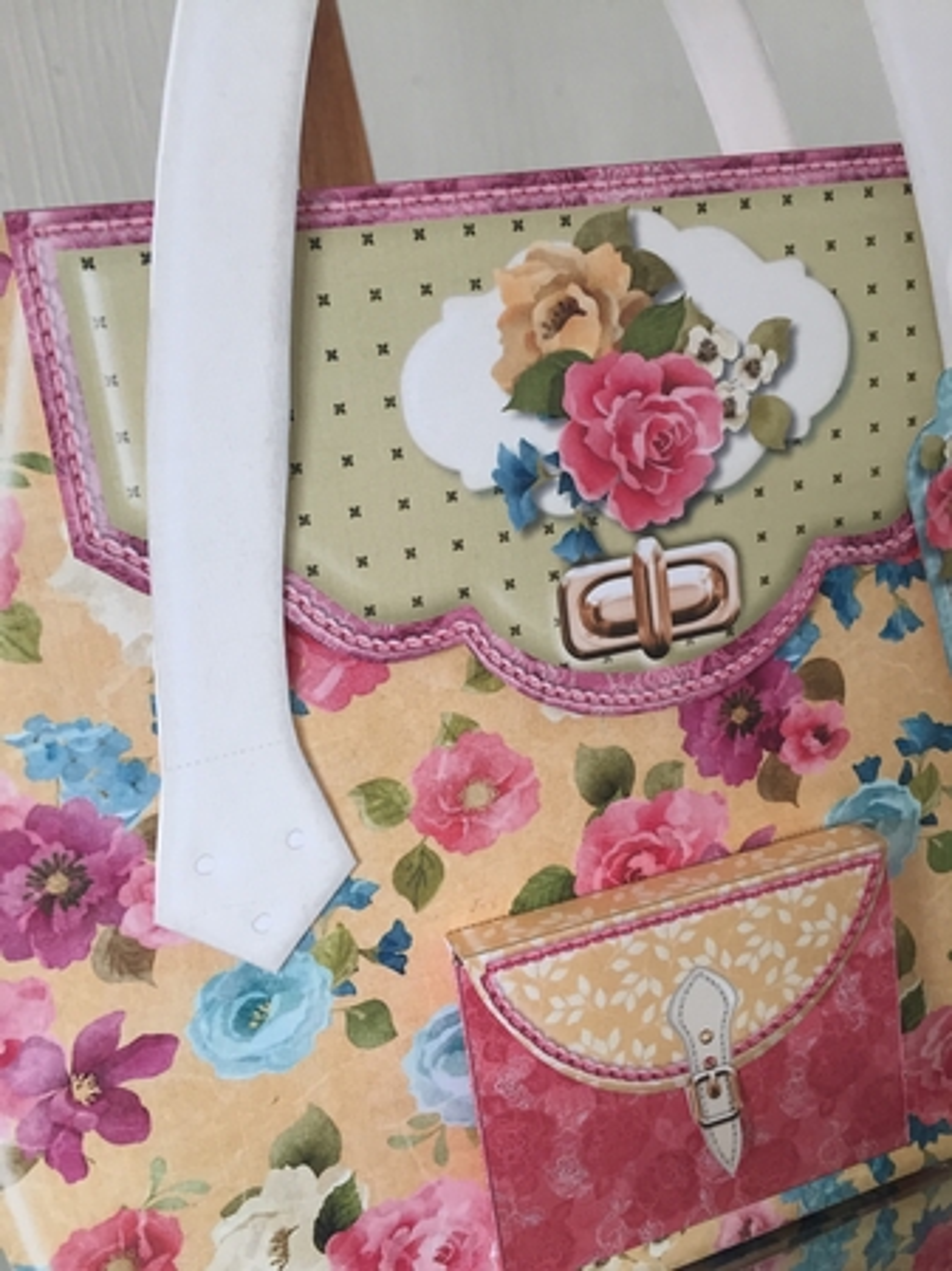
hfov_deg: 48.2
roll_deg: +8.0
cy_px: 636
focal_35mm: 29
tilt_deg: -12.2
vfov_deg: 61.7
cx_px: 476
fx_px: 1064
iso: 100
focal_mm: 4.15
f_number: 2.2
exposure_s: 1/33
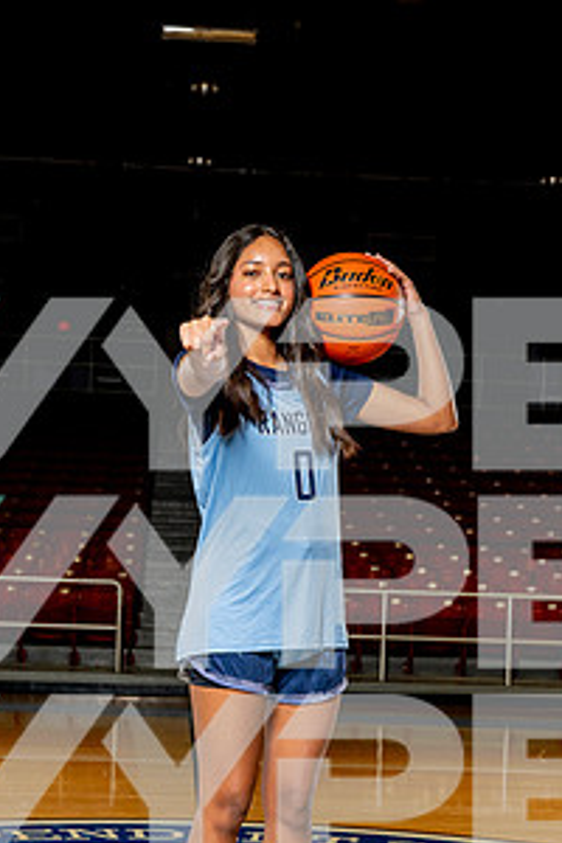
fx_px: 1475
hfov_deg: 21.6
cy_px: 584
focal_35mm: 63
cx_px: 250
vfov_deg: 31.6
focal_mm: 42
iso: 640
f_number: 5.6
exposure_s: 1/250
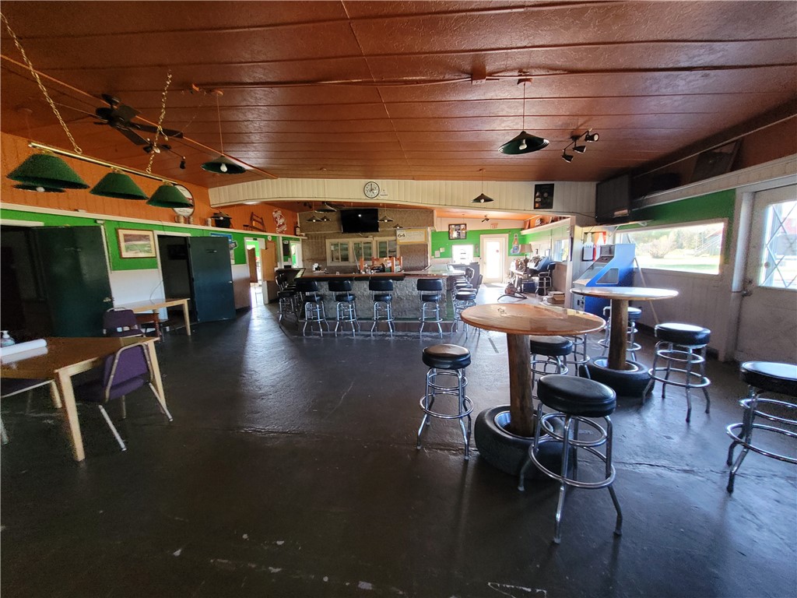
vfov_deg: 89.9
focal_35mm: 13
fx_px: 299
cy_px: 299
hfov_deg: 106.2
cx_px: 398
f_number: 2.2
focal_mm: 1.74
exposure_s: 1/30
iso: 400
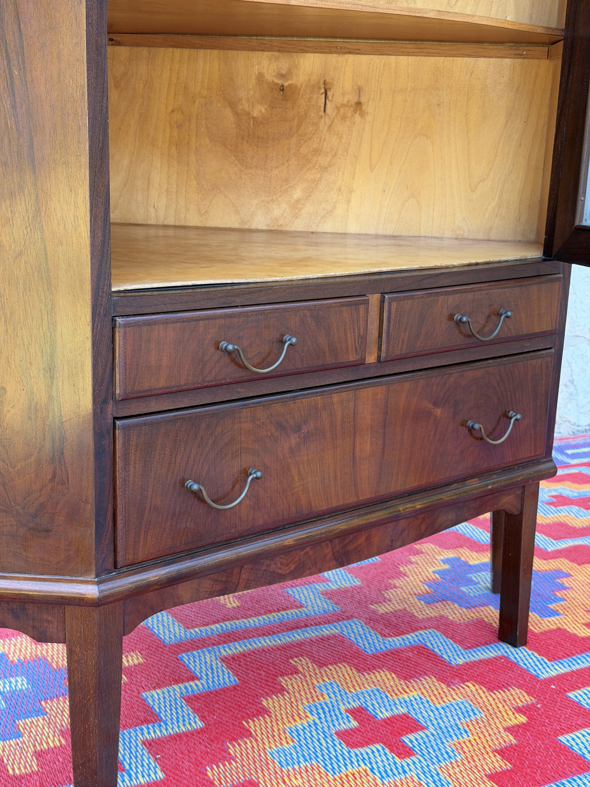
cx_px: 295
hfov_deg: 30.3
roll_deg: +0.5
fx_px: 1091
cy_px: 394
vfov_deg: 39.7
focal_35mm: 48
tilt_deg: -9.3
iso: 64
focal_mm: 6.76
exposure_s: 1/124
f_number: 1.78
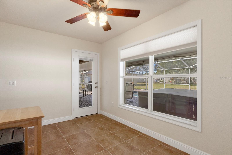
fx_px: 106
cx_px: 116
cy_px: 78
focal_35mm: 16
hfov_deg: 95.0
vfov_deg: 72.0
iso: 320
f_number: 8
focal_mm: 11
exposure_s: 1/20
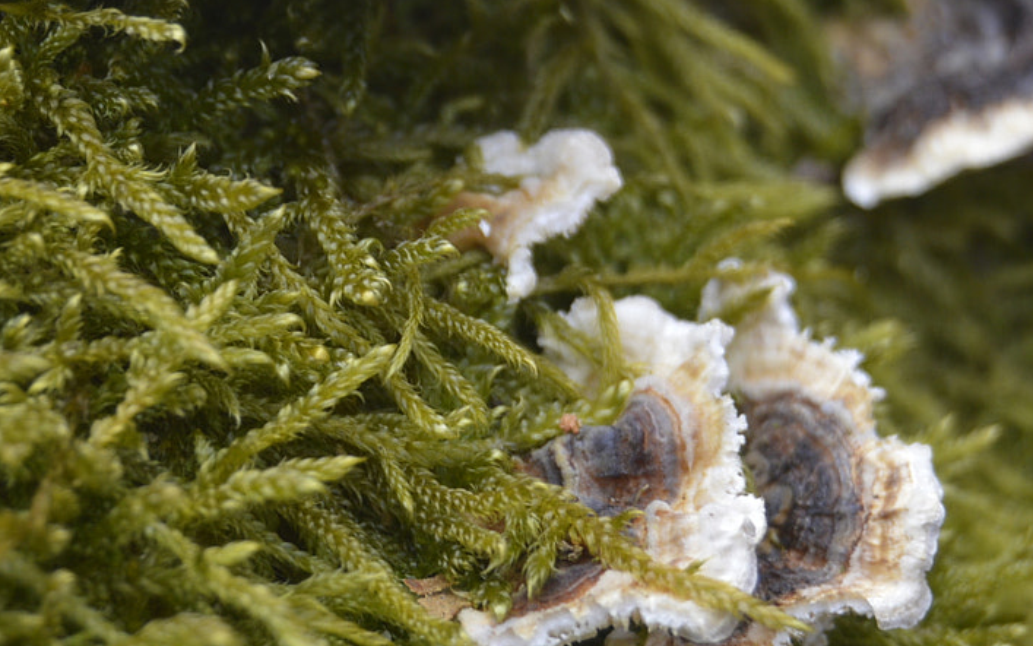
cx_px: 617
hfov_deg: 11.0
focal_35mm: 190
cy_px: 139
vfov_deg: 6.9
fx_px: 5354
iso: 140
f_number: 5.6
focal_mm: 55
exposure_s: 1/125
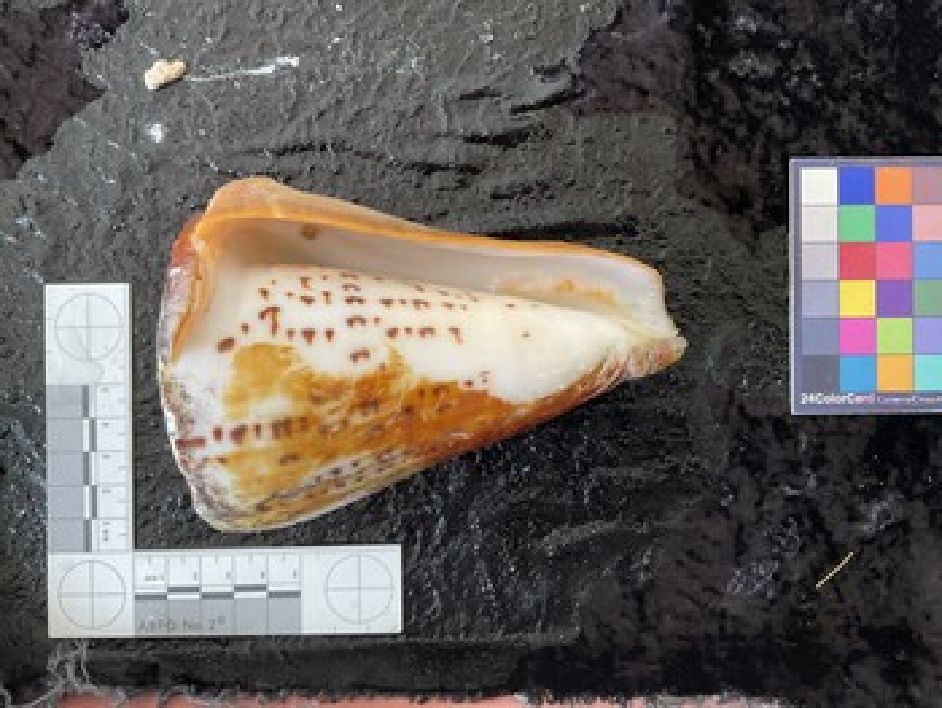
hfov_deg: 61.6
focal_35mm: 29
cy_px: 354
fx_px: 790
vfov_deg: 48.3
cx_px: 471
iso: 80
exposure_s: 1/60
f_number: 1.8
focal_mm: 3
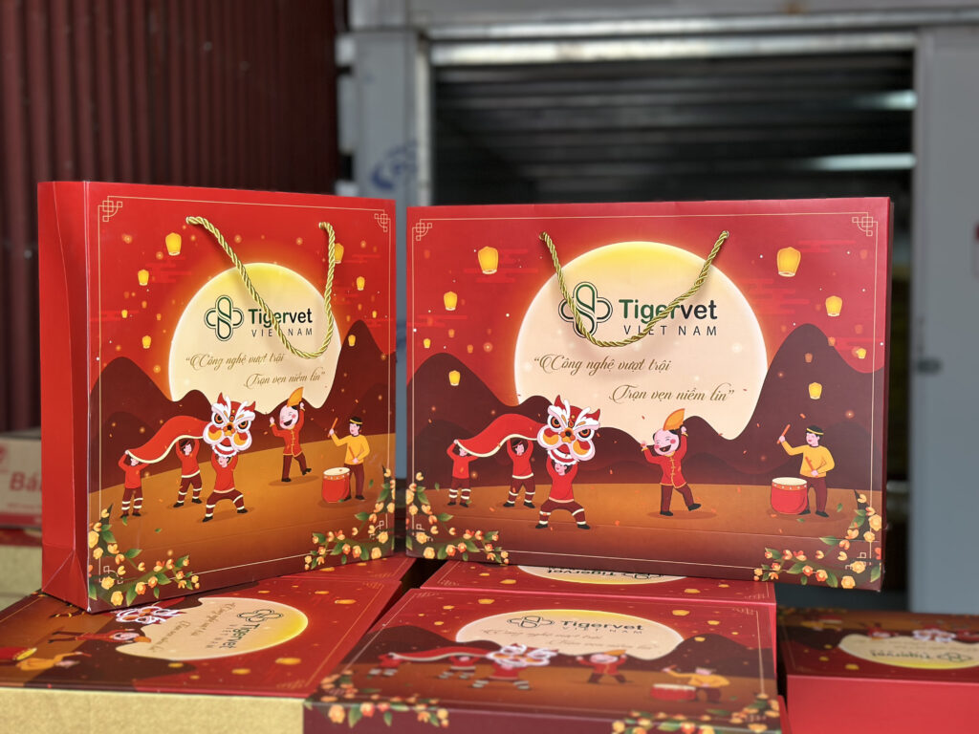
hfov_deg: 39.7
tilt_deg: -3.9
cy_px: 367
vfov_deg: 30.3
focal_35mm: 48
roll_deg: +0.0
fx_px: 1358
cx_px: 490
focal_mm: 6.86
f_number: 1.78
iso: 80
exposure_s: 1/237
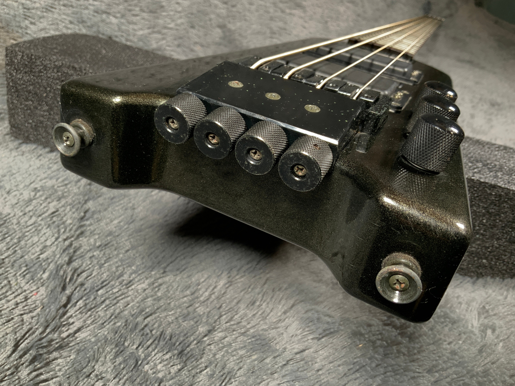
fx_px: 431
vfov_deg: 48.2
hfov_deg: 61.7
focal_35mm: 29
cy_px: 193
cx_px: 258
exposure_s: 1/52
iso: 80
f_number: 1.8
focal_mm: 3
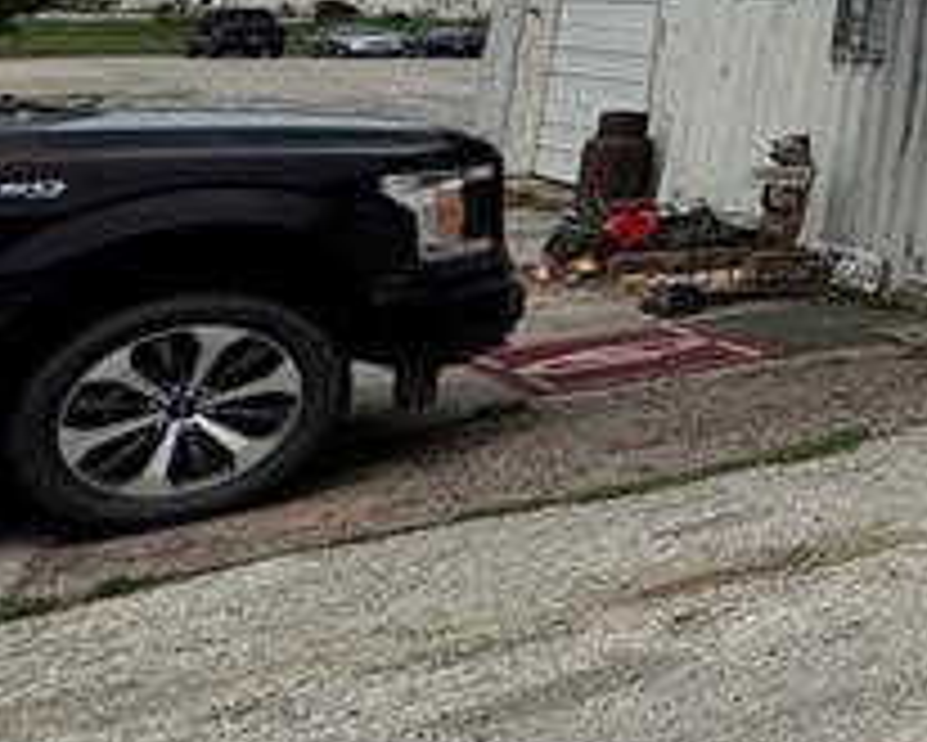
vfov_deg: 20.7
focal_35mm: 68
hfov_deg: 15.2
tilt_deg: +9.3
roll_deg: -2.3
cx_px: 2228
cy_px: -198
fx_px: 1867
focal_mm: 2.22
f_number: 2.2
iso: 50
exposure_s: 1/3906
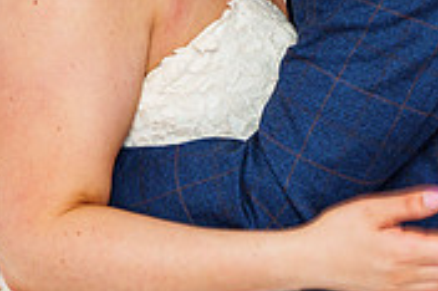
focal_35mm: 147
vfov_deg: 9.1
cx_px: 197
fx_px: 1787
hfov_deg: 14.0
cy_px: -139
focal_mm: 42
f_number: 2.8
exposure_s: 1/250
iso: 250
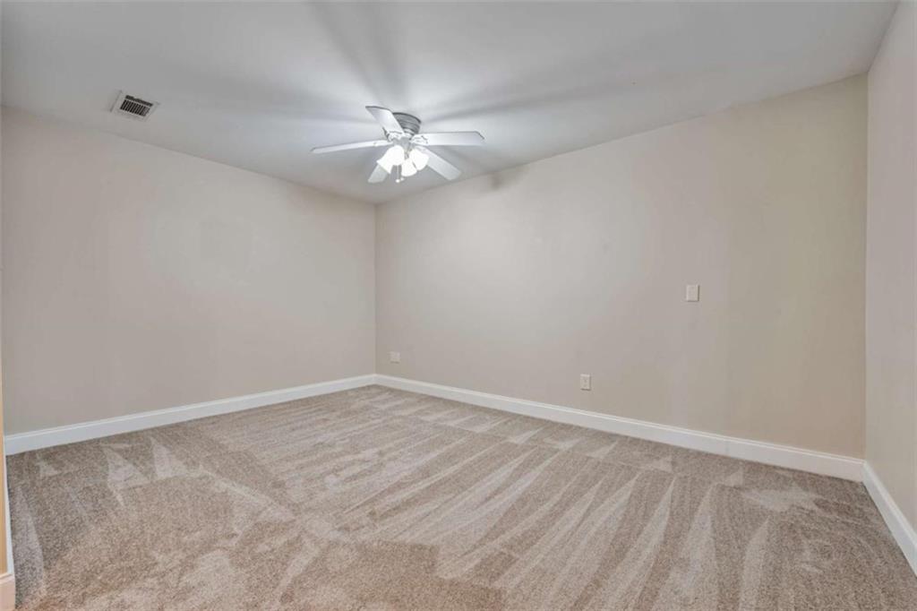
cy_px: 306
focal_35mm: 15
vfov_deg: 77.3
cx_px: 458
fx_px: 382
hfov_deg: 100.4
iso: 400
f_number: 8
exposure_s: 1/2.5
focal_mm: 15
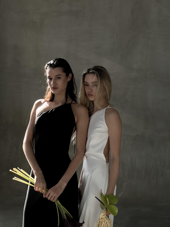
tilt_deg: -1.9
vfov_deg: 25.3
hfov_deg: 19.1
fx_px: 504
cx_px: 85
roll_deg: -3.6
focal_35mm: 77
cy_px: 114
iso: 32
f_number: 2.8
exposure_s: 1/99
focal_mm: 9
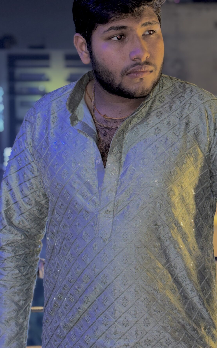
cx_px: 135
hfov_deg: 16.3
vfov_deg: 25.8
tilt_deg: -3.0
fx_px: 757
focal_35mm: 80
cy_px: 138
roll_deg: +0.8
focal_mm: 5.96
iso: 80
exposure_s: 1/5
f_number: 1.6
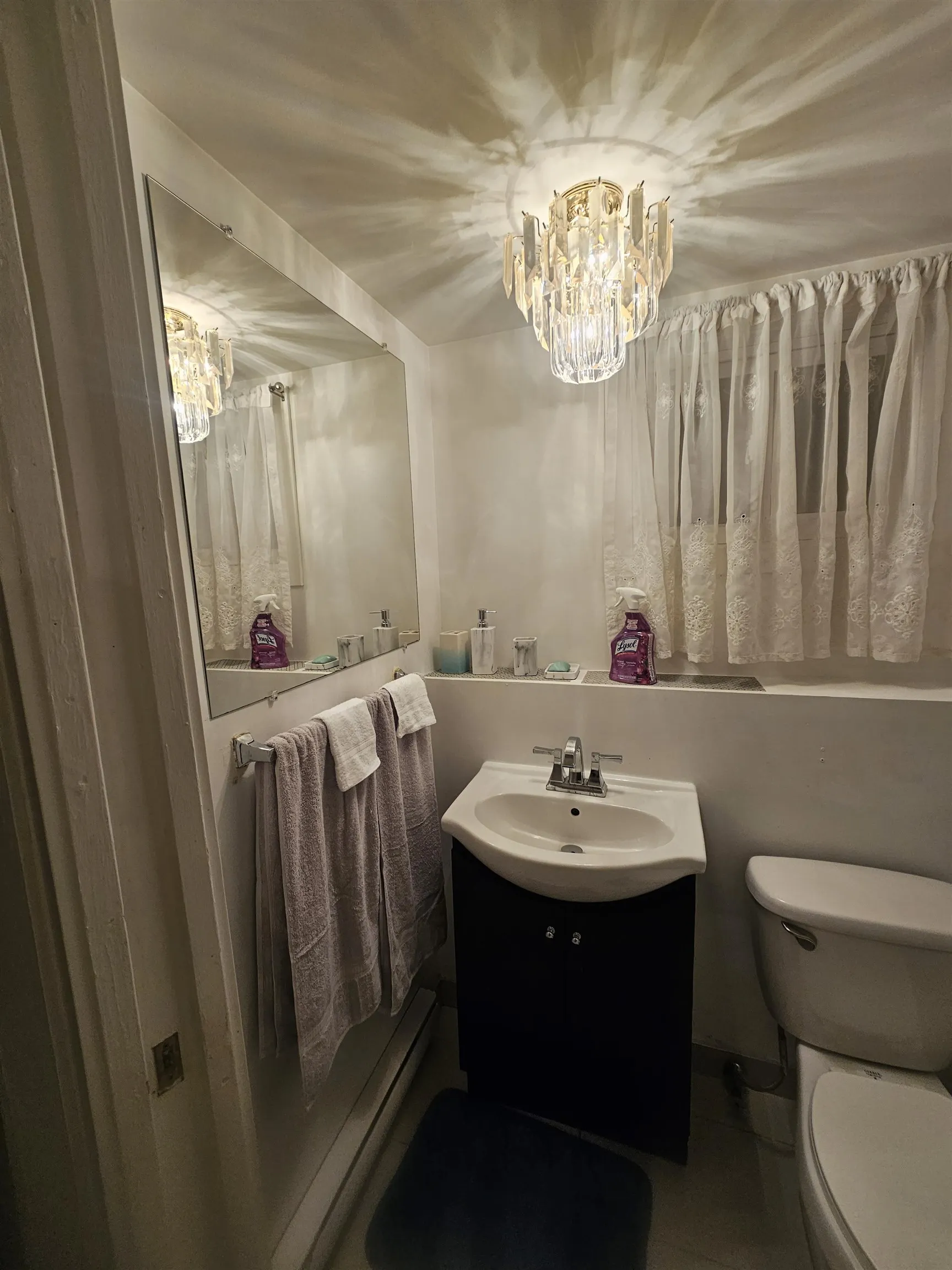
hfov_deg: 89.9
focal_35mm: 13
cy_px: 635
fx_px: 477
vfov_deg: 106.2
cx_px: 476
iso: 80
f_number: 2.2
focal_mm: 2.2
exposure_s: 1/120
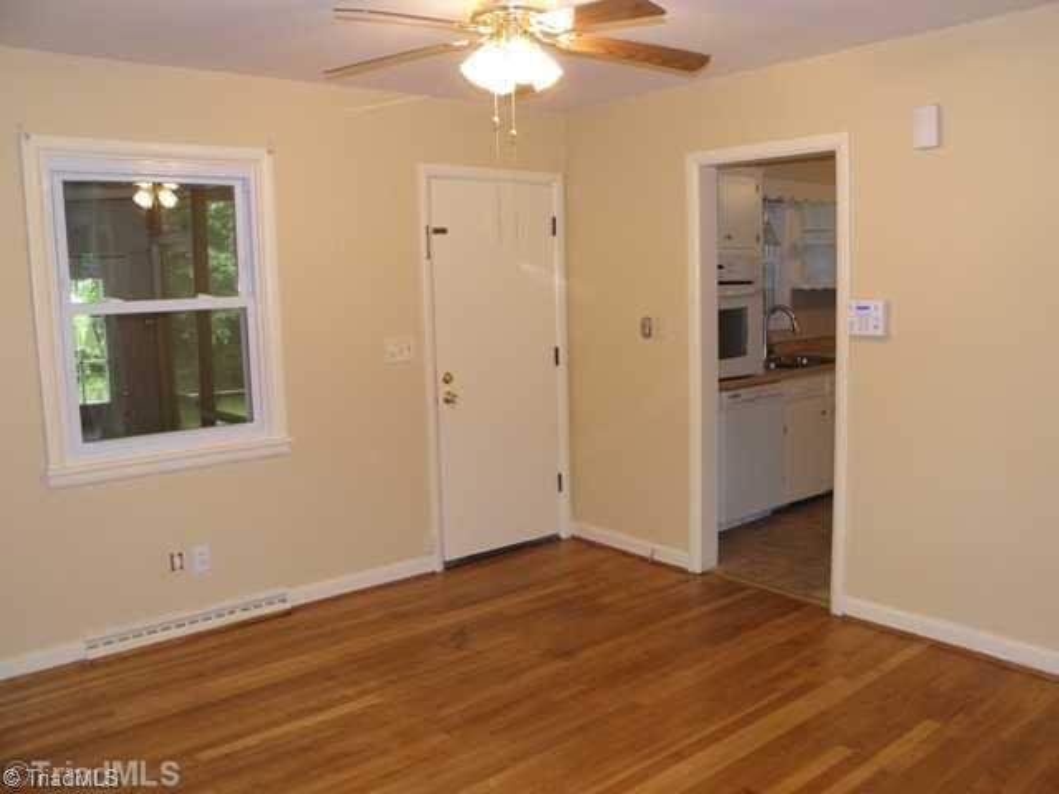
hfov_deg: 63.4
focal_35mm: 28
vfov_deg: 49.7
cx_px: 530
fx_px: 857
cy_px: 397
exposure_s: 1/30
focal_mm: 5
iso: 160
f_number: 3.5
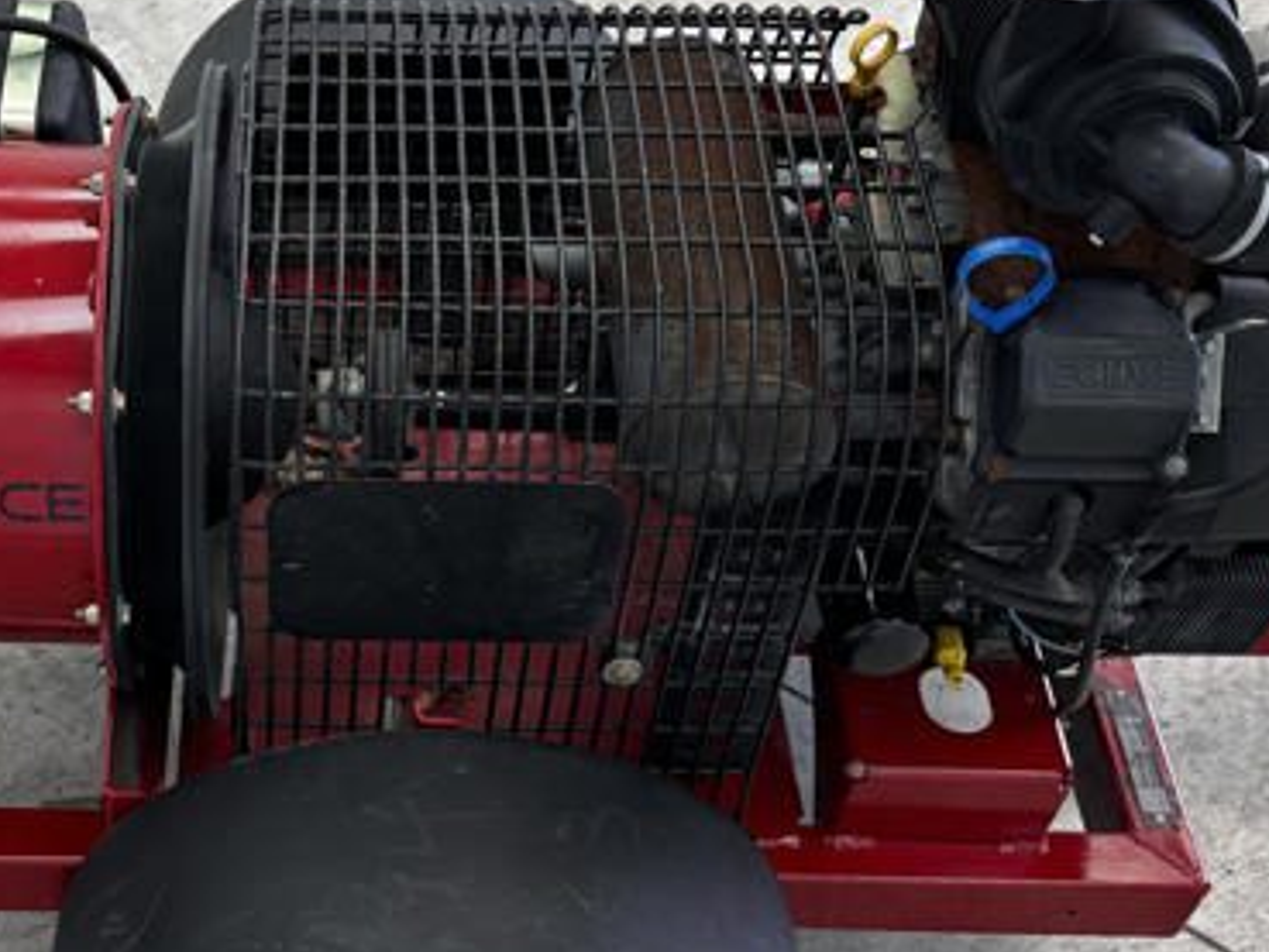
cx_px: 310
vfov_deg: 28.0
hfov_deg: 35.9
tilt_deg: -49.2
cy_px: 540
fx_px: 1907
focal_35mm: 52
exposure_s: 1/120
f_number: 1.78
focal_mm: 6.76
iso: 100
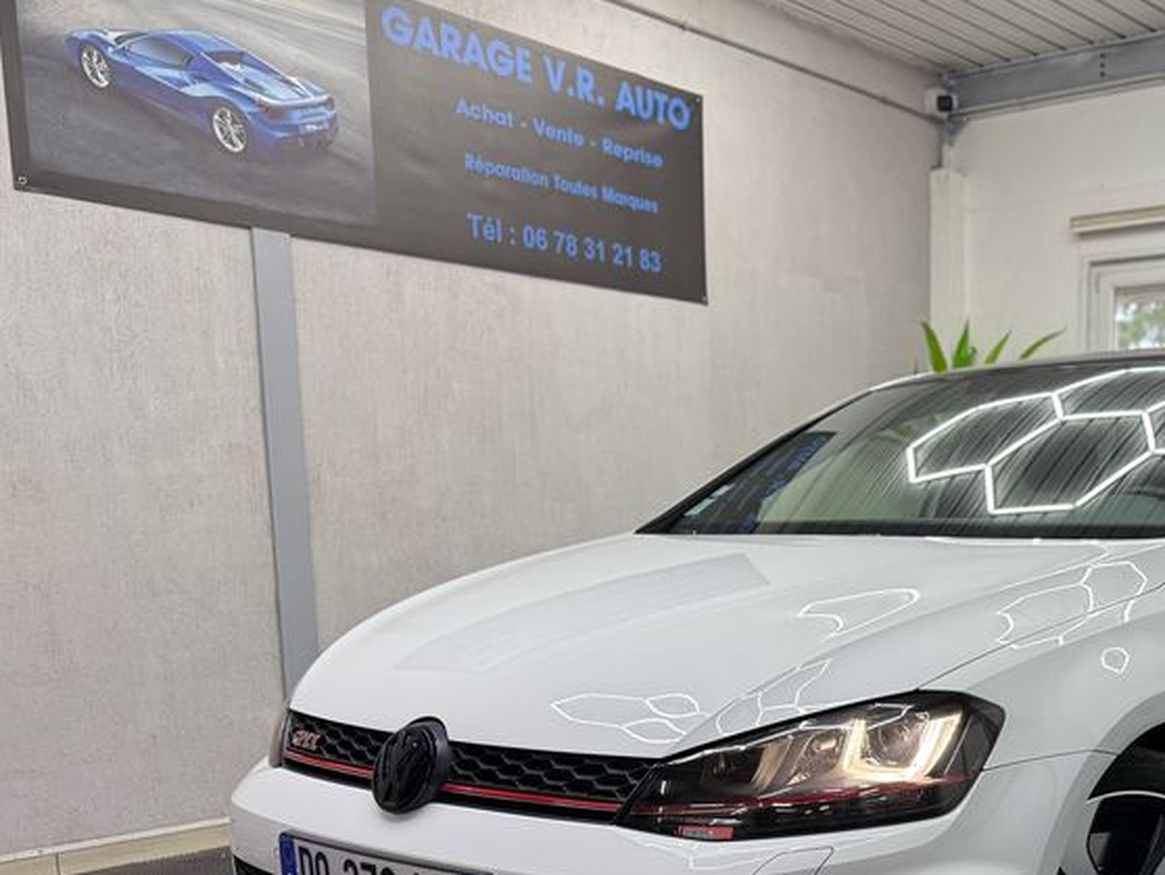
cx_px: 942
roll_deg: +0.5
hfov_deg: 41.8
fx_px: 1448
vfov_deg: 32.2
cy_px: 762
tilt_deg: -9.3
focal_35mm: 43
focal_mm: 6.76
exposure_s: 1/121
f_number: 1.78
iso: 125
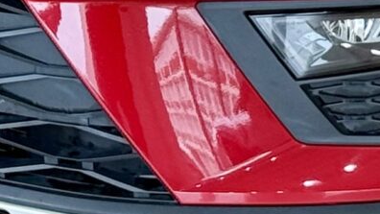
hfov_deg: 6.4
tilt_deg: -9.7
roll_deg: -0.4
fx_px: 3407
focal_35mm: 338
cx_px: 414
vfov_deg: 3.5
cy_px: -401
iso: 80
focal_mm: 6.76
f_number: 1.78
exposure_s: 1/100
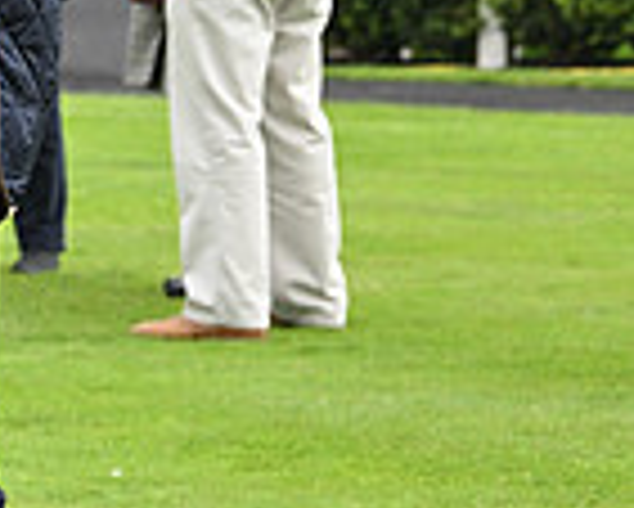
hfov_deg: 4.1
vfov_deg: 3.3
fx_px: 8713
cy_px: 88
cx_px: -665
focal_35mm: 464
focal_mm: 120
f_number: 5.6
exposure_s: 1/1000
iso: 800
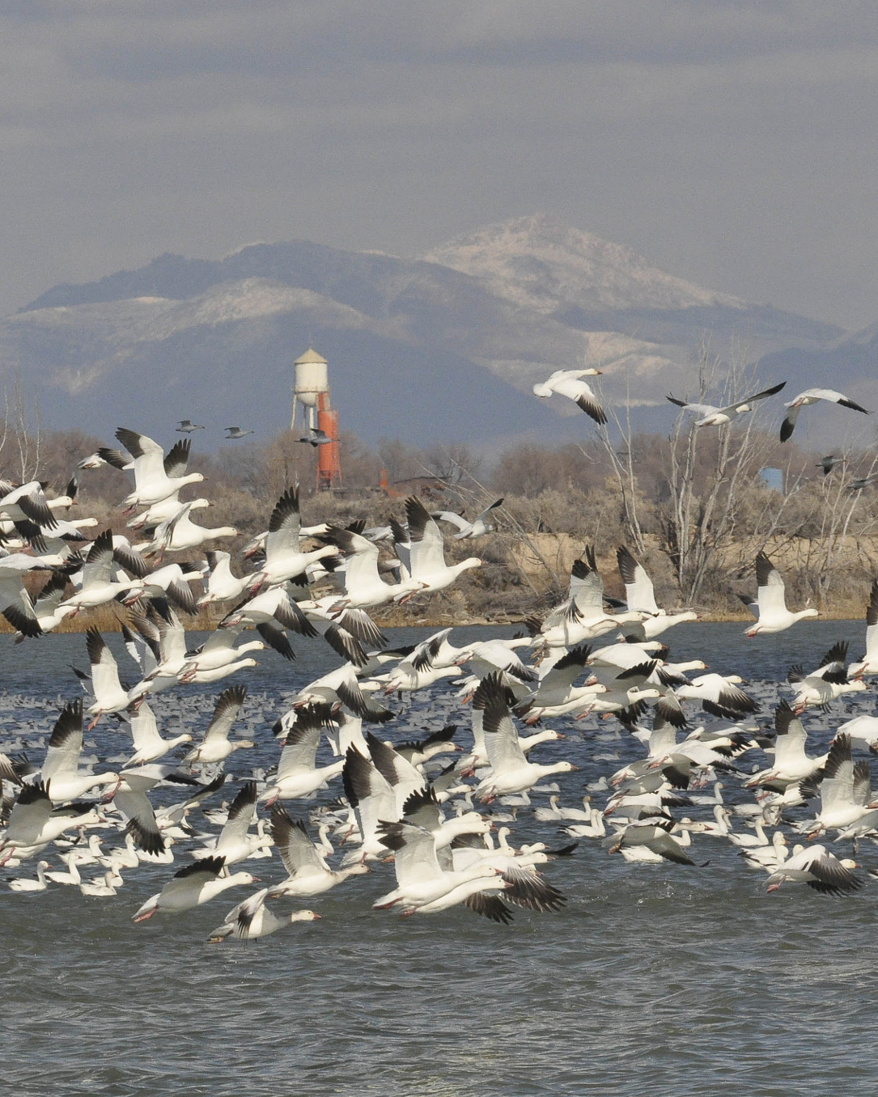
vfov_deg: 3.6
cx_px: 153
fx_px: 17246
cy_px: 548
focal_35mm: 531
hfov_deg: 2.9
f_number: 18
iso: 2000
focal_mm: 250
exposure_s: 1/2000
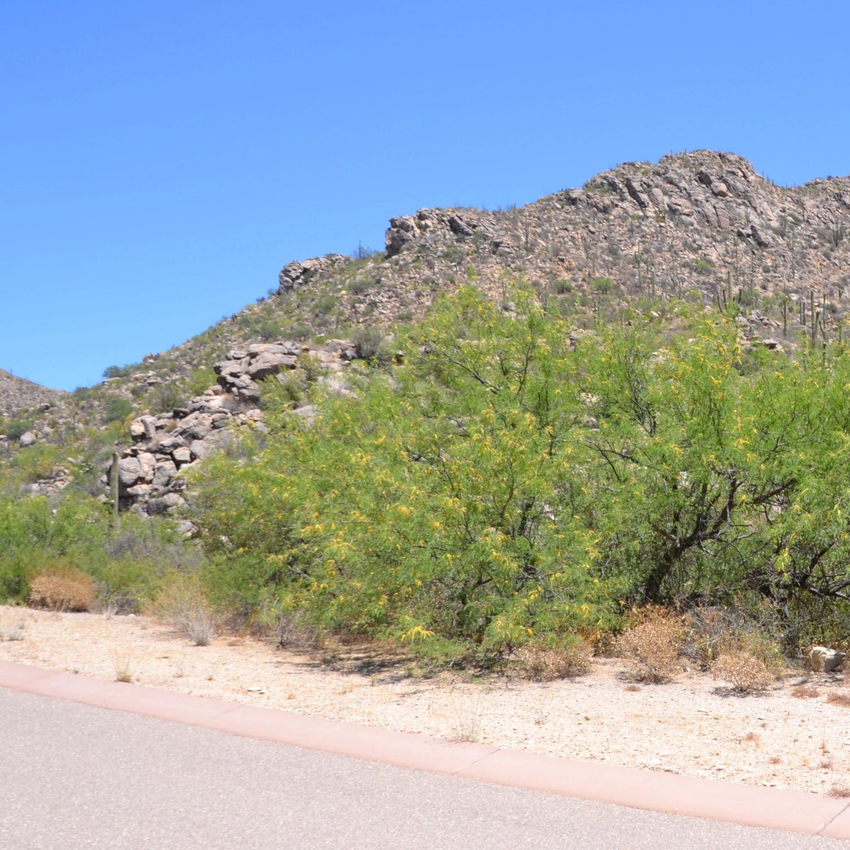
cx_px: 722
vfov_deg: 33.4
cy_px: 477
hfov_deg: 32.2
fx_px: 1417
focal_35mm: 51
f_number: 8
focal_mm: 20
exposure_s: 1/250
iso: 100
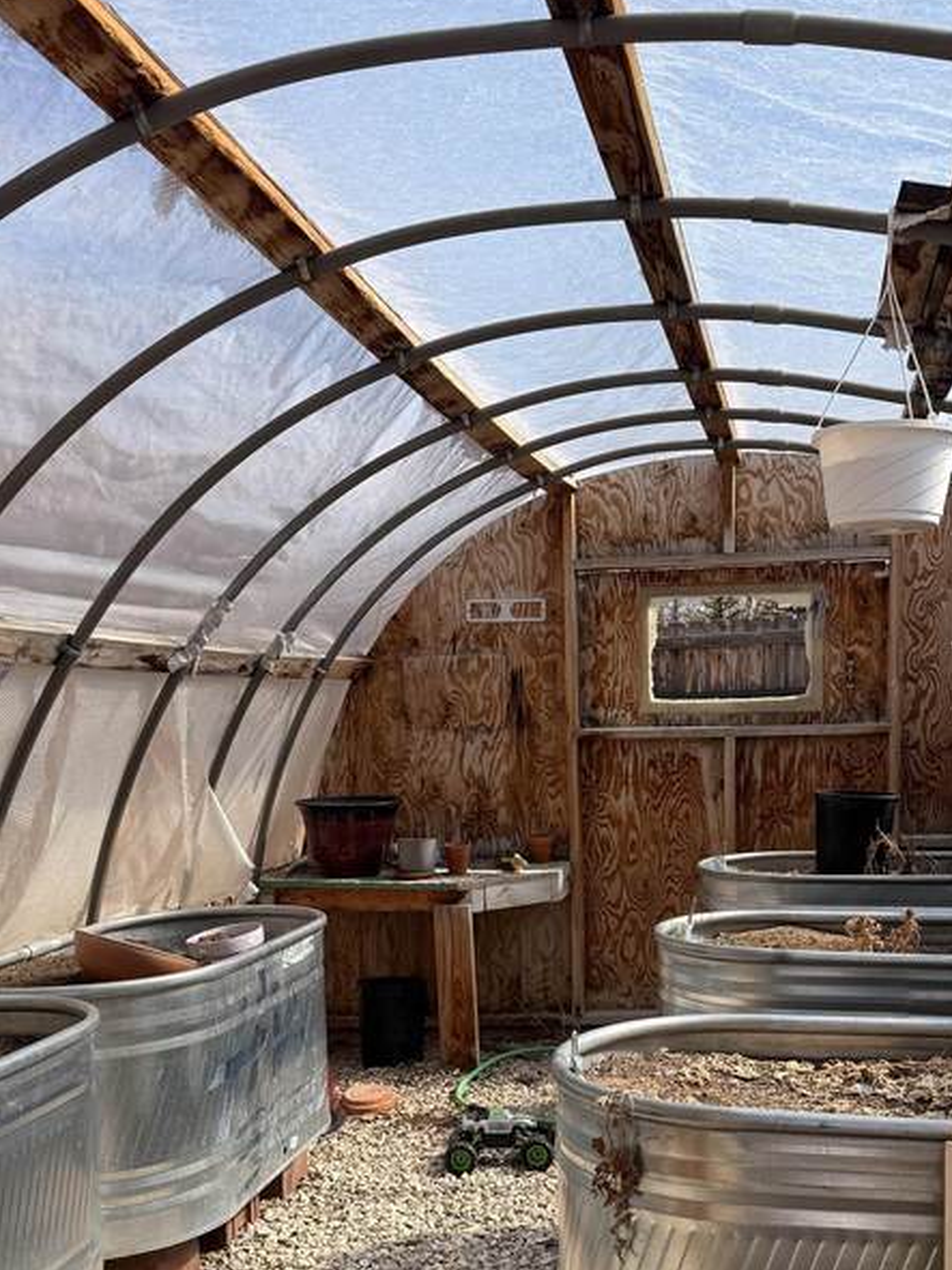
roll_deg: +0.9
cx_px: 565
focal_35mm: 39
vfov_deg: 47.2
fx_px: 1431
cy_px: 827
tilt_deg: -3.5
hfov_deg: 36.7
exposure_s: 1/3759
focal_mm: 6.76
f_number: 1.78
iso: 80
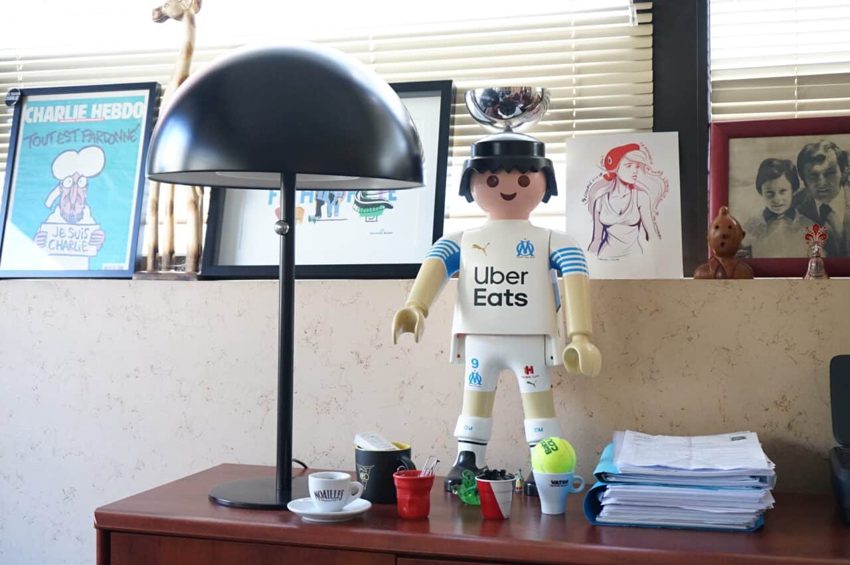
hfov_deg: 41.1
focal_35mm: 48
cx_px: 425
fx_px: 1132
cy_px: 282
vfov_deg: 28.0
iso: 5000
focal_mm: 48
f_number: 4.5
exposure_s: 1/160
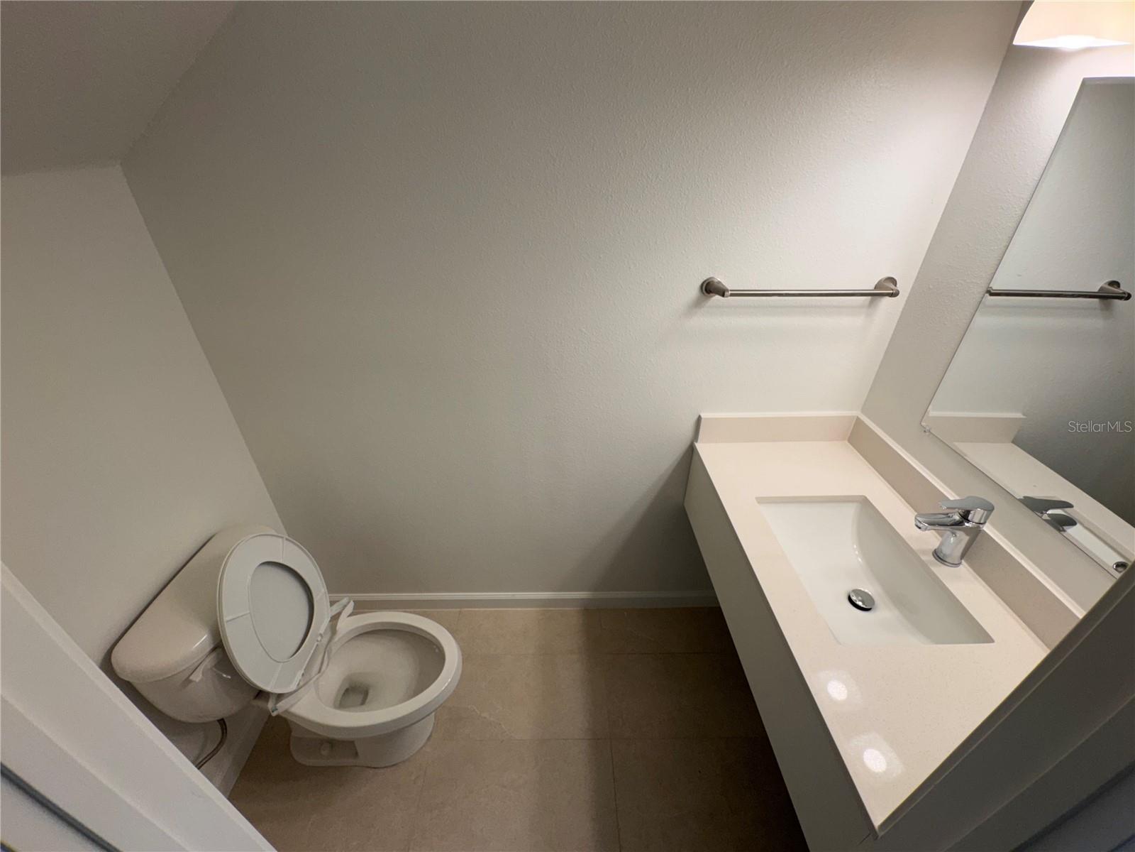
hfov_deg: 102.1
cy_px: 426
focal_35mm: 14
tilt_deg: -31.5
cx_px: 568
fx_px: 459
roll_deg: -0.5
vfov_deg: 85.7
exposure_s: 1/164
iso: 40
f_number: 2.2
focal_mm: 2.22
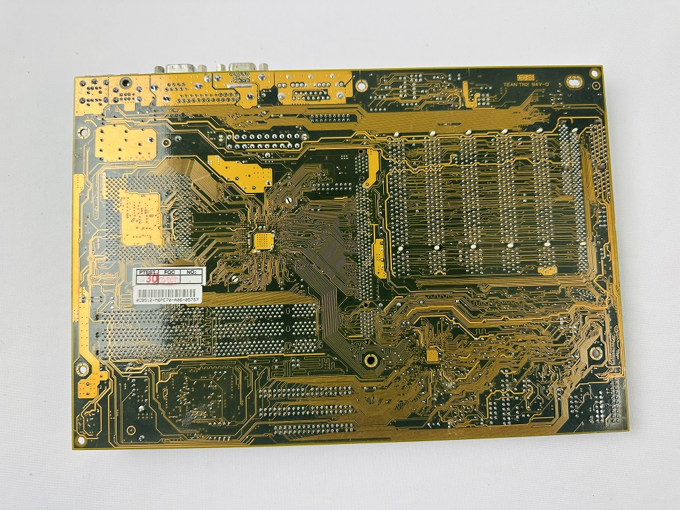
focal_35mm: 24
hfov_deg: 71.6
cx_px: 340
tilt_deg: -83.5
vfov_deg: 56.8
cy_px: 255
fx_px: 471
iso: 160
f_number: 1.78
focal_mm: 6.86
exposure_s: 1/120
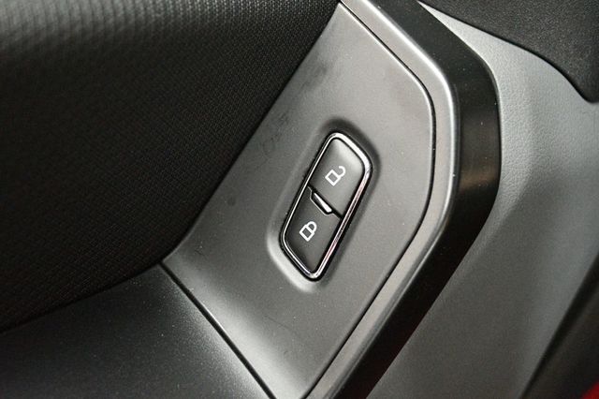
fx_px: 798
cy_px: 200
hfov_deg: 41.1
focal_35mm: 48
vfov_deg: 28.0
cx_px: 300
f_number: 4.8
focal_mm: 32
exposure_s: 1/60
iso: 9000
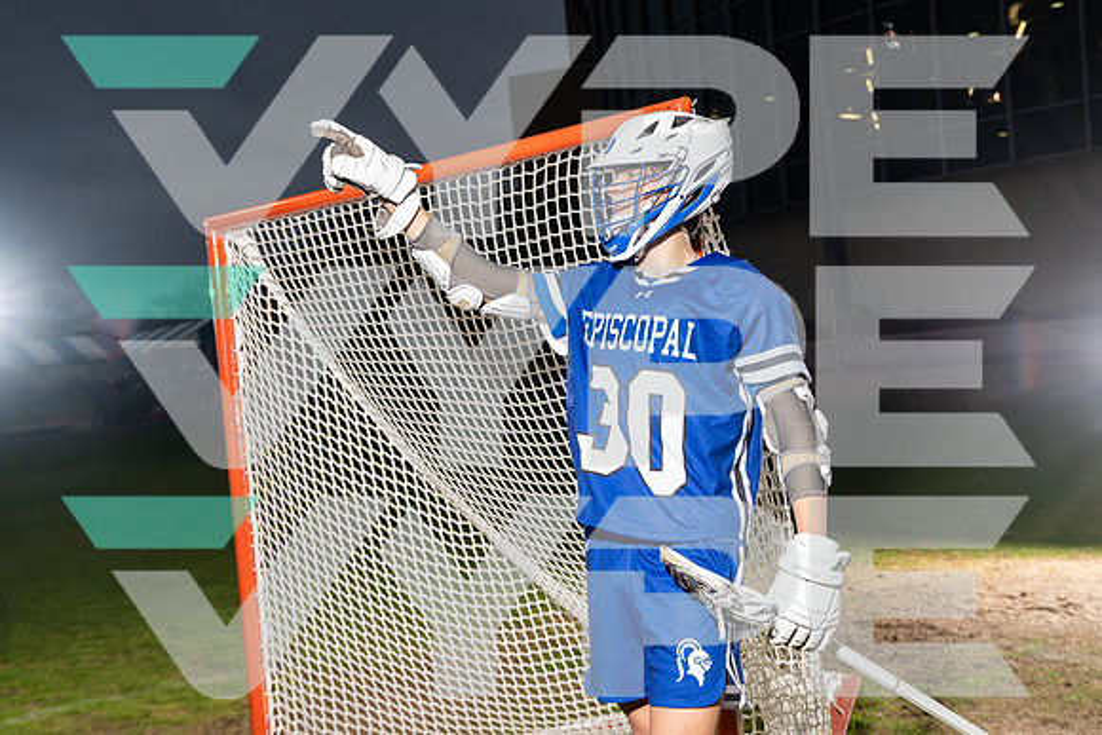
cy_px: 367
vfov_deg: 32.1
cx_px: 540
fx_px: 1280
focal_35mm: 42
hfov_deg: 46.6
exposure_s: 1/250
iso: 200
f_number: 4.5
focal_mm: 41
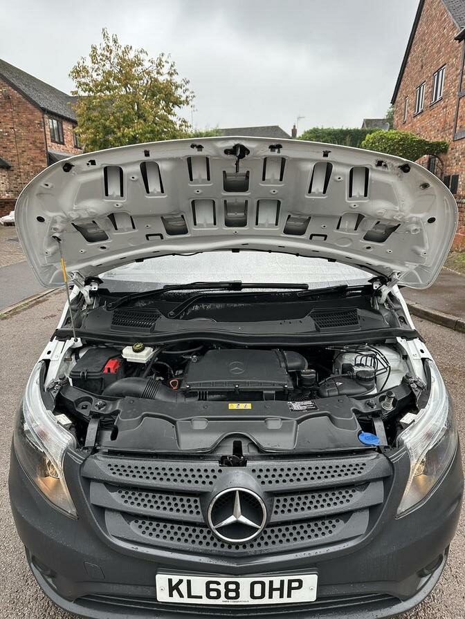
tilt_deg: -15.5
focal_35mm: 24
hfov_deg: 56.8
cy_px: 310
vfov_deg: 71.6
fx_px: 430
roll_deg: +0.5
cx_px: 232
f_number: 1.78
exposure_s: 1/121
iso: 80
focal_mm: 6.86
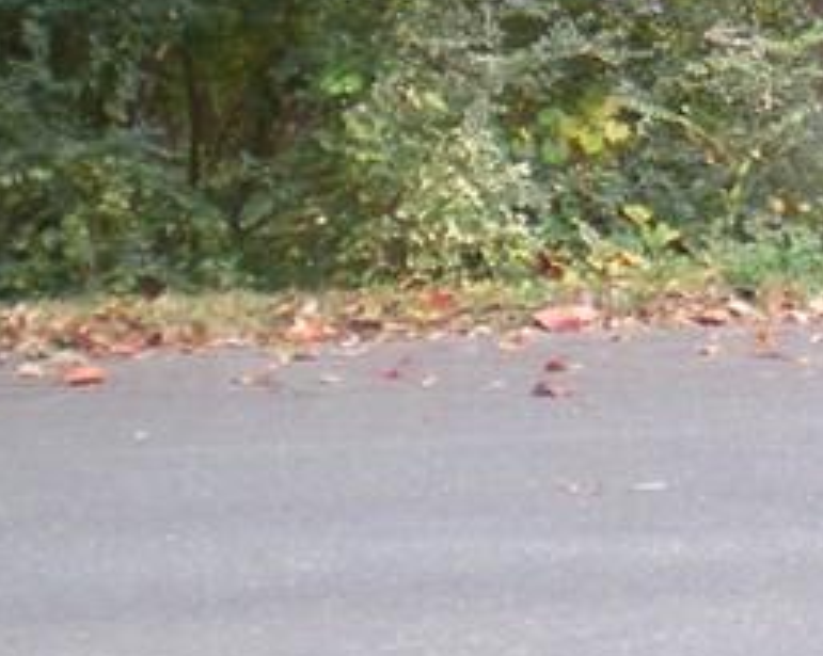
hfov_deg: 12.8
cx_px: 858
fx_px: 3601
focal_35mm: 148
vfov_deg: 10.2
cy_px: -246
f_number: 3.1
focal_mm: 6.3
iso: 166
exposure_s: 1/60
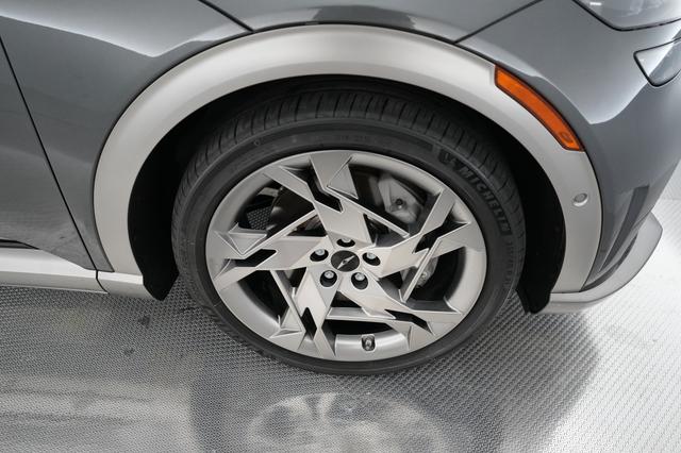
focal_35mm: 28
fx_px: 529
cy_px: 226
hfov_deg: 65.5
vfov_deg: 46.4
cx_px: 340
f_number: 2.8
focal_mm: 28
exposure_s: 1/250
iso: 3200
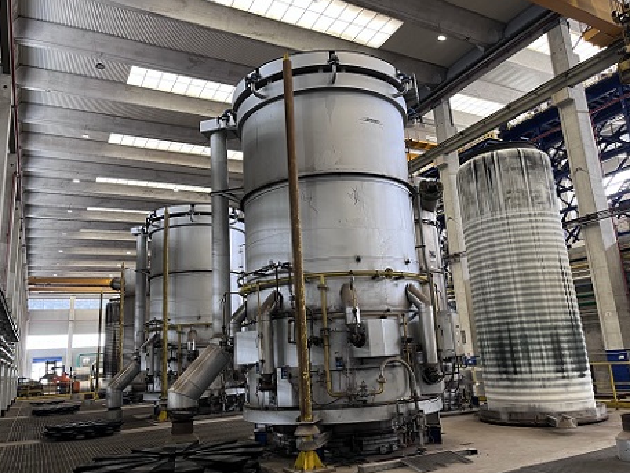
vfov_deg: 51.4
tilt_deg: +12.9
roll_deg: +3.6
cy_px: 232
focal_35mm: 27
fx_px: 492
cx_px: 318
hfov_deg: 65.3
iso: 100
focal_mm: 5.1
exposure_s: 1/50
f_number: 1.6
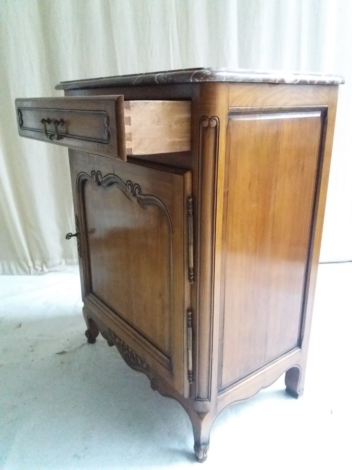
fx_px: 380
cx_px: 176
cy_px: 235
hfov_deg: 49.7
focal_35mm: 28
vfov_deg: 63.4
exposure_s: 1/17
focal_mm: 3.7
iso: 1250
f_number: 1.9
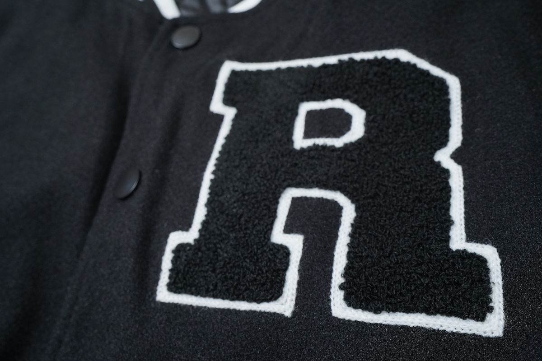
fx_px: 527
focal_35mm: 35
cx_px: 271
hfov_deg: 54.4
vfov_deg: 37.9
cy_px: 180
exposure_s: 1/100
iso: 1600
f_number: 10
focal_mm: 35
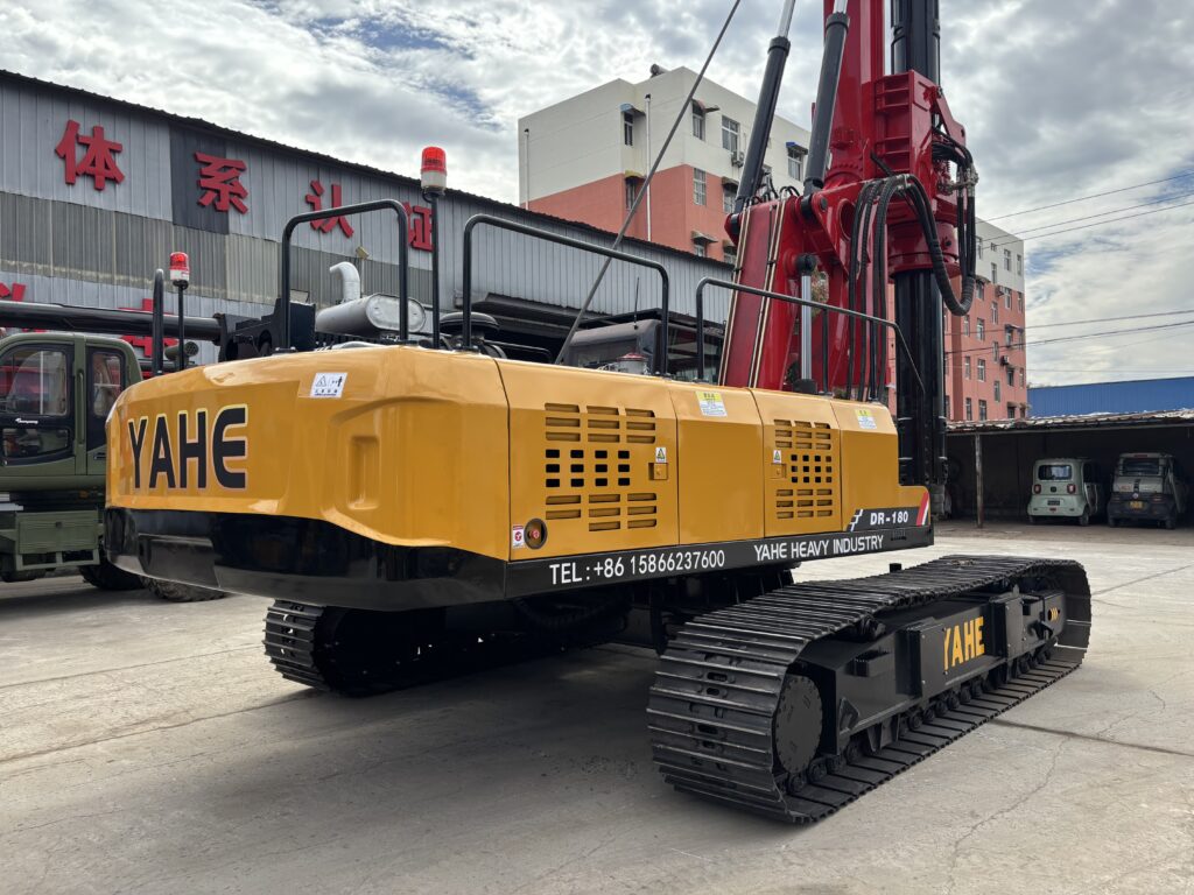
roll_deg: +0.9
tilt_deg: +0.8
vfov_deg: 53.1
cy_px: 448
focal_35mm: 26
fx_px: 897
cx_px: 597
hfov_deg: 67.3
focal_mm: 5.96
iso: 50
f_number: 1.6
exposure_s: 1/1984
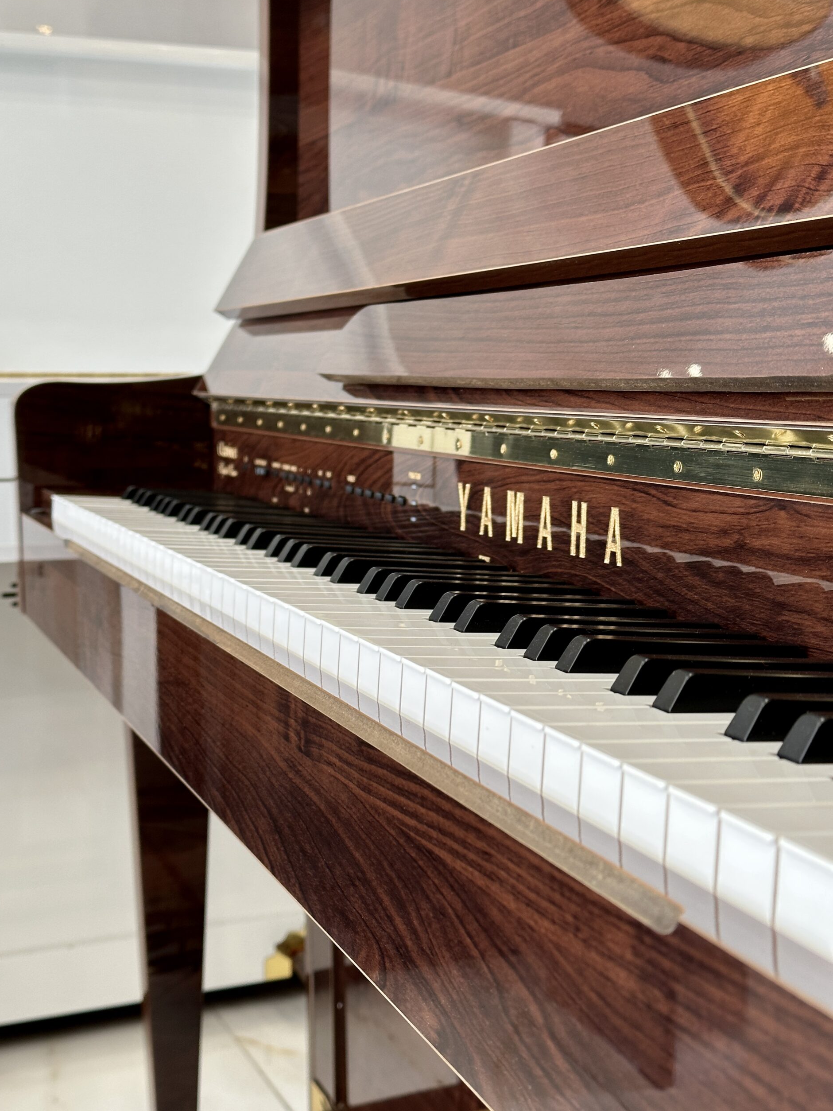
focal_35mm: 49
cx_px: 415
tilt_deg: -7.3
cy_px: 561
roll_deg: +1.0
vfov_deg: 38.9
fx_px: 1572
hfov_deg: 29.7
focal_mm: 6.86
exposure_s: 1/50
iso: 50
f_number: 1.78
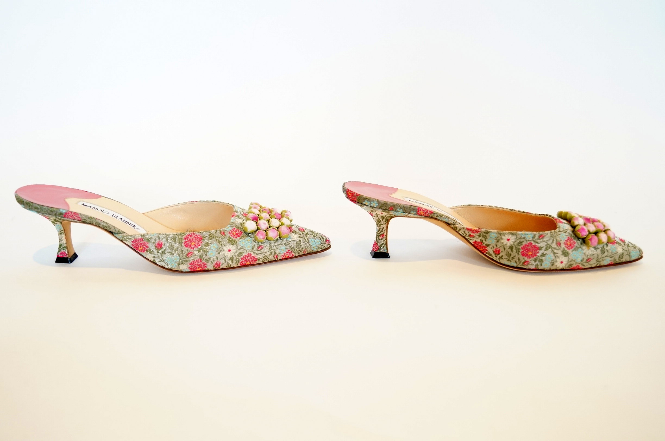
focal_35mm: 36
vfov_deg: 36.8
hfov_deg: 53.2
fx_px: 664
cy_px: 220
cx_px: 332
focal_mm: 24
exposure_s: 1/60
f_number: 4
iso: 1250
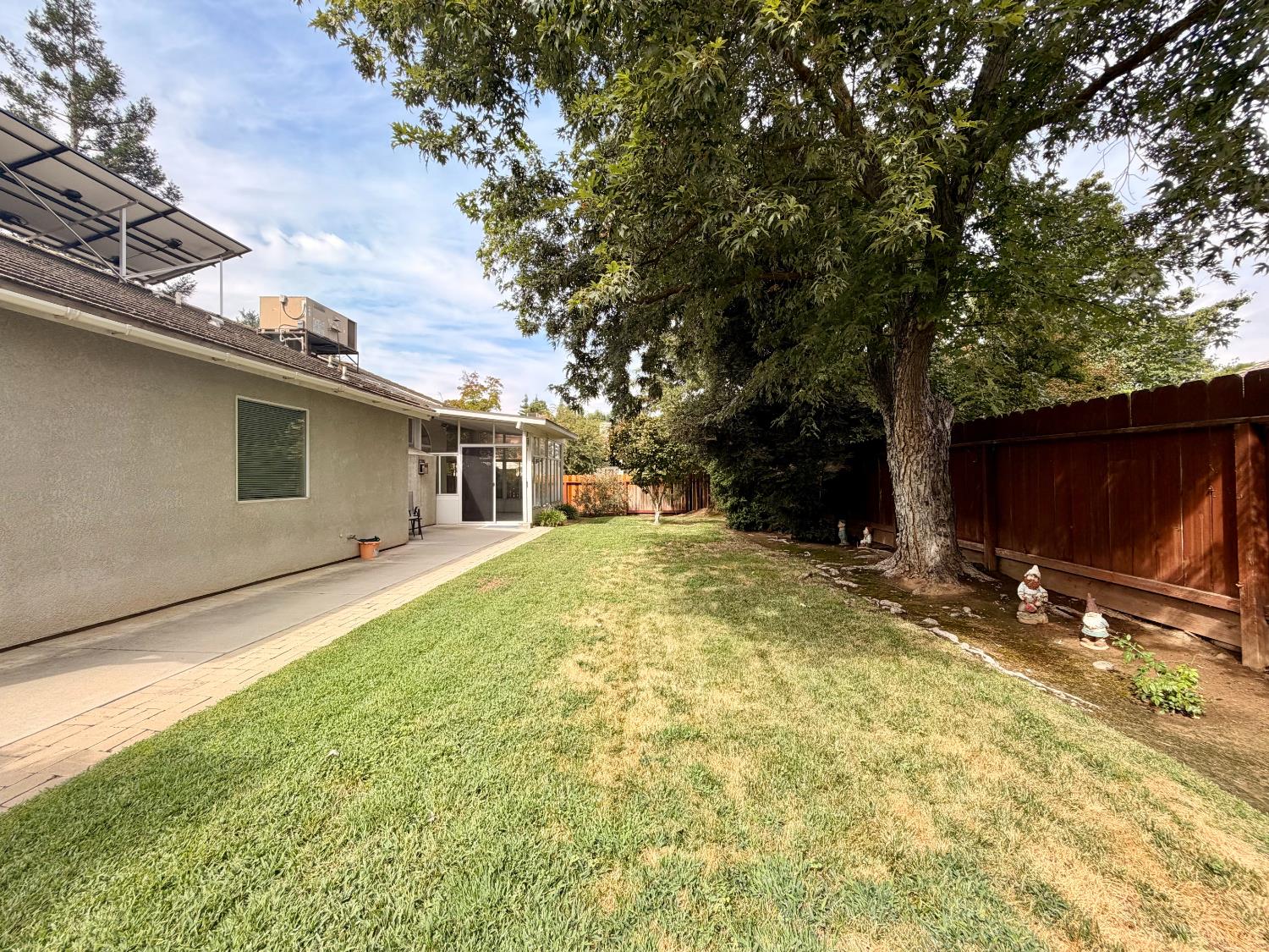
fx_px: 513
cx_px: 634
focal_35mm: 14
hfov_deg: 102.1
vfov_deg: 85.7
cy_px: 476
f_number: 2.2
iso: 40
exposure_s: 1/579
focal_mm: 2.22
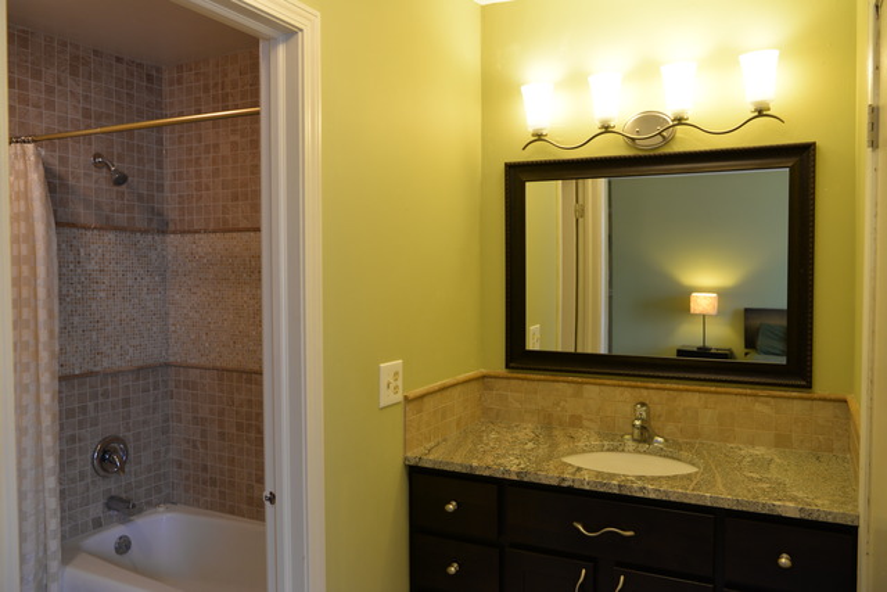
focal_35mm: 30
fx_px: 739
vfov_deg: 43.6
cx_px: 444
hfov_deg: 61.9
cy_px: 296
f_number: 4
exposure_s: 1/60
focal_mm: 30
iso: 400
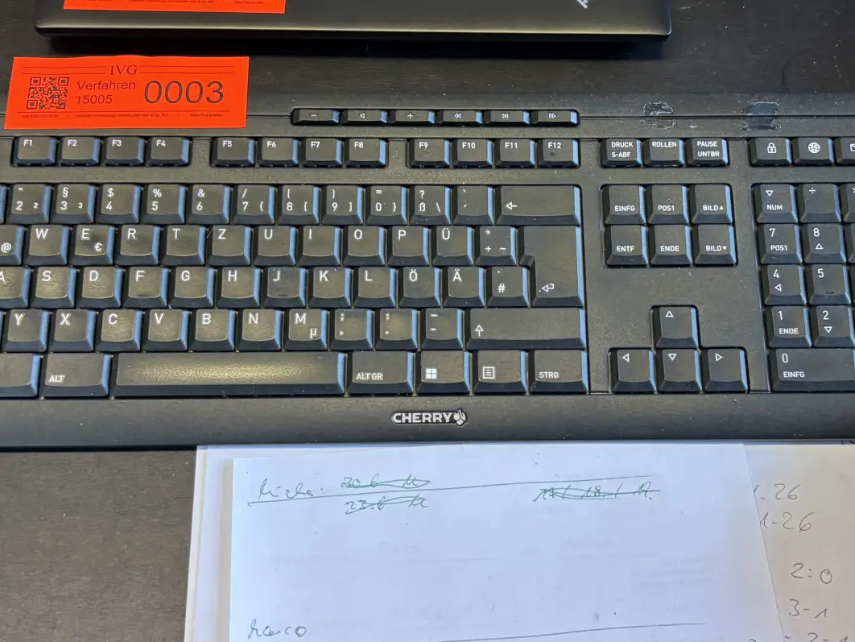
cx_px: 479
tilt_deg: -62.5
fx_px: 1161
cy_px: 315
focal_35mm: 47
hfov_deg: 40.4
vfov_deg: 30.9
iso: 125
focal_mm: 5.96
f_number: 1.6
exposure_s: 1/100
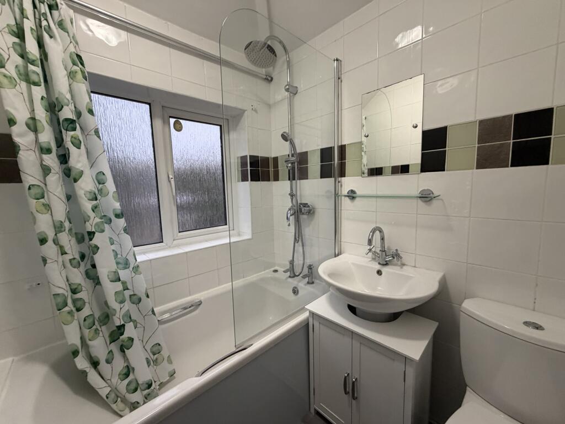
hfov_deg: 102.1
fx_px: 229
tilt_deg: -7.0
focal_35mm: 14
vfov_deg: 85.7
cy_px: 212
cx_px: 282
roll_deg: +0.7
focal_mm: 2.22
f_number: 2.2
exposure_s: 1/61
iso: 320
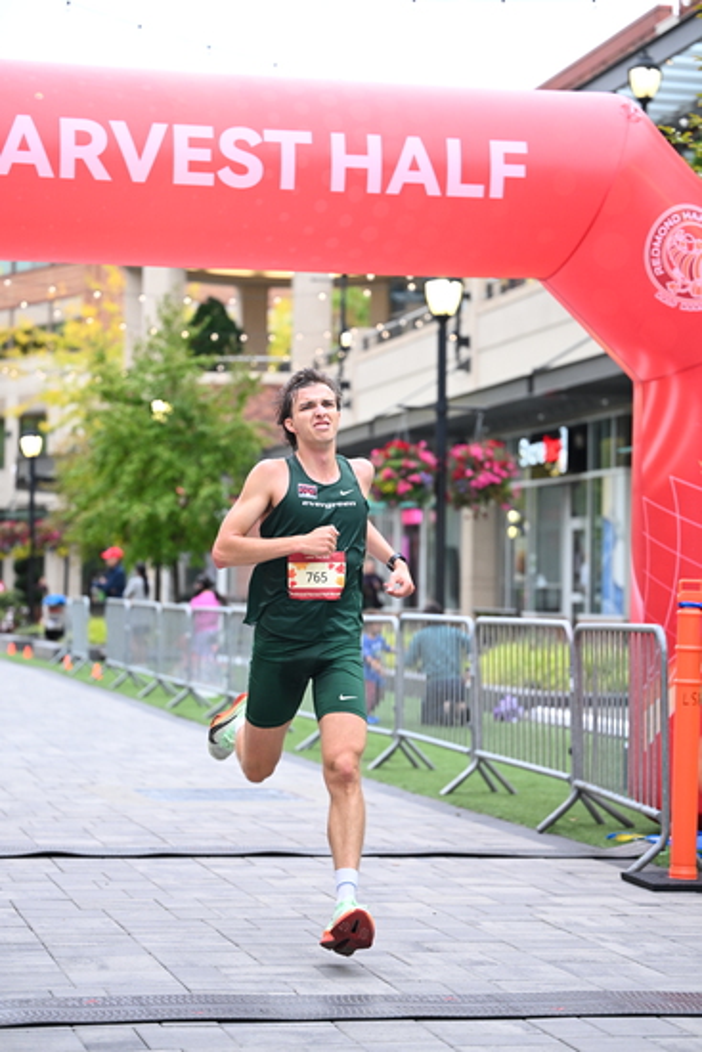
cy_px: 526
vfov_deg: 24.8
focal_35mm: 82
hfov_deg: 16.7
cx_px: 351
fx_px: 2397
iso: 1600
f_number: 2.8
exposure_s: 1/640
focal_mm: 82
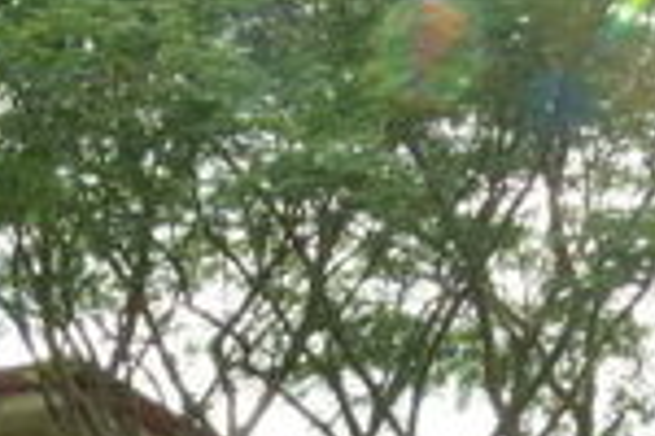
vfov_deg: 9.9
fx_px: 2292
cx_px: -4
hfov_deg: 15.9
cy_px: 929
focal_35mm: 126
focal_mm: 10
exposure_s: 1/60
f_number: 16
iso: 400
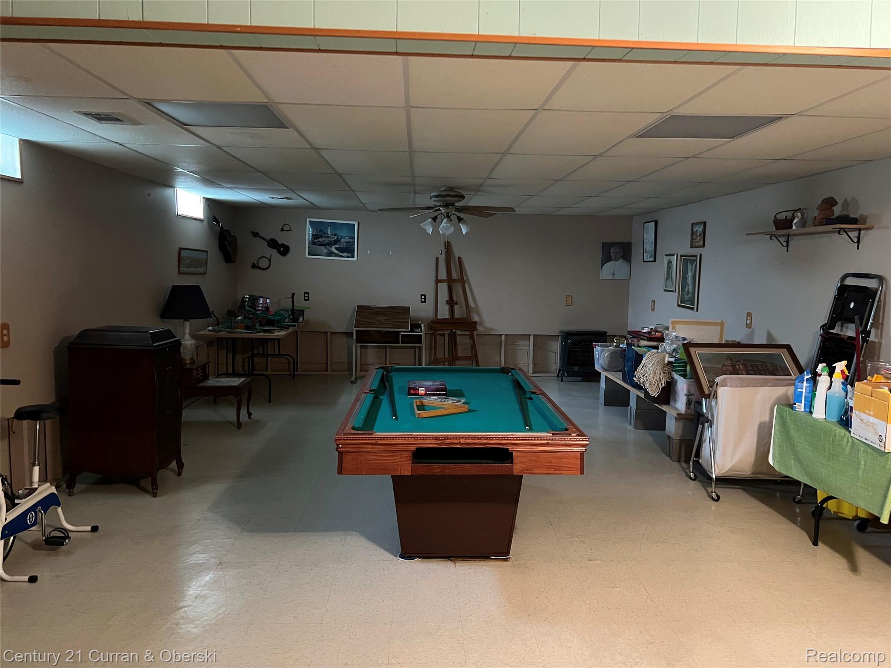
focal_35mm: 26
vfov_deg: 53.1
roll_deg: -0.2
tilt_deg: -6.6
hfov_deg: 67.3
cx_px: 446
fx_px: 669
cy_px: 334
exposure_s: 1/30
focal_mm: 5.7
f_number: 1.5
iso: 640
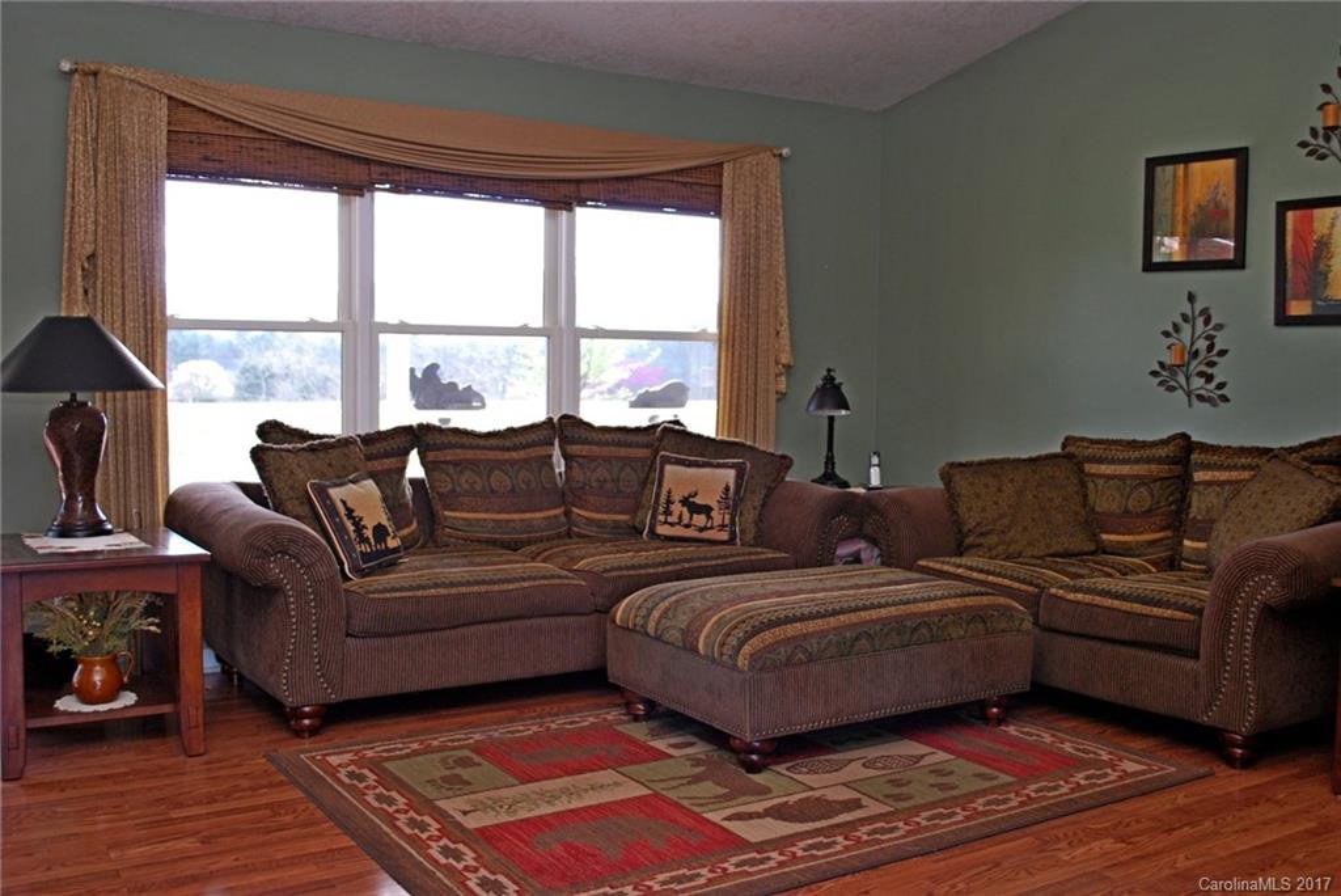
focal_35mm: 36
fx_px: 1342
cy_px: 448
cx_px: 670
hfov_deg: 53.1
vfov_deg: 36.9
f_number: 4.2
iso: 400
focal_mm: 24
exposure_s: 1/60
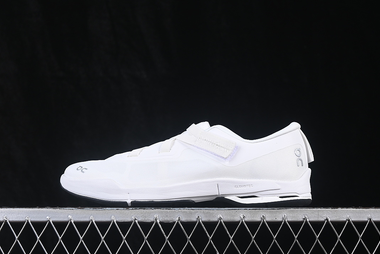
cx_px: 192
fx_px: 802
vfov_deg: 18.0
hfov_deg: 26.6
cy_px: 128
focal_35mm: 76
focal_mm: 50
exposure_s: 1/80
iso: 160
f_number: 8
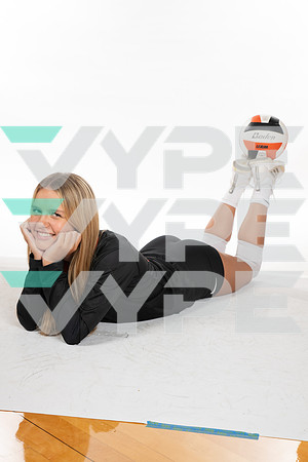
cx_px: 154
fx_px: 616
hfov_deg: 28.1
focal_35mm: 48
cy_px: 231
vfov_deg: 41.1
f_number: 8
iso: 800
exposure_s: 1/320
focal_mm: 48
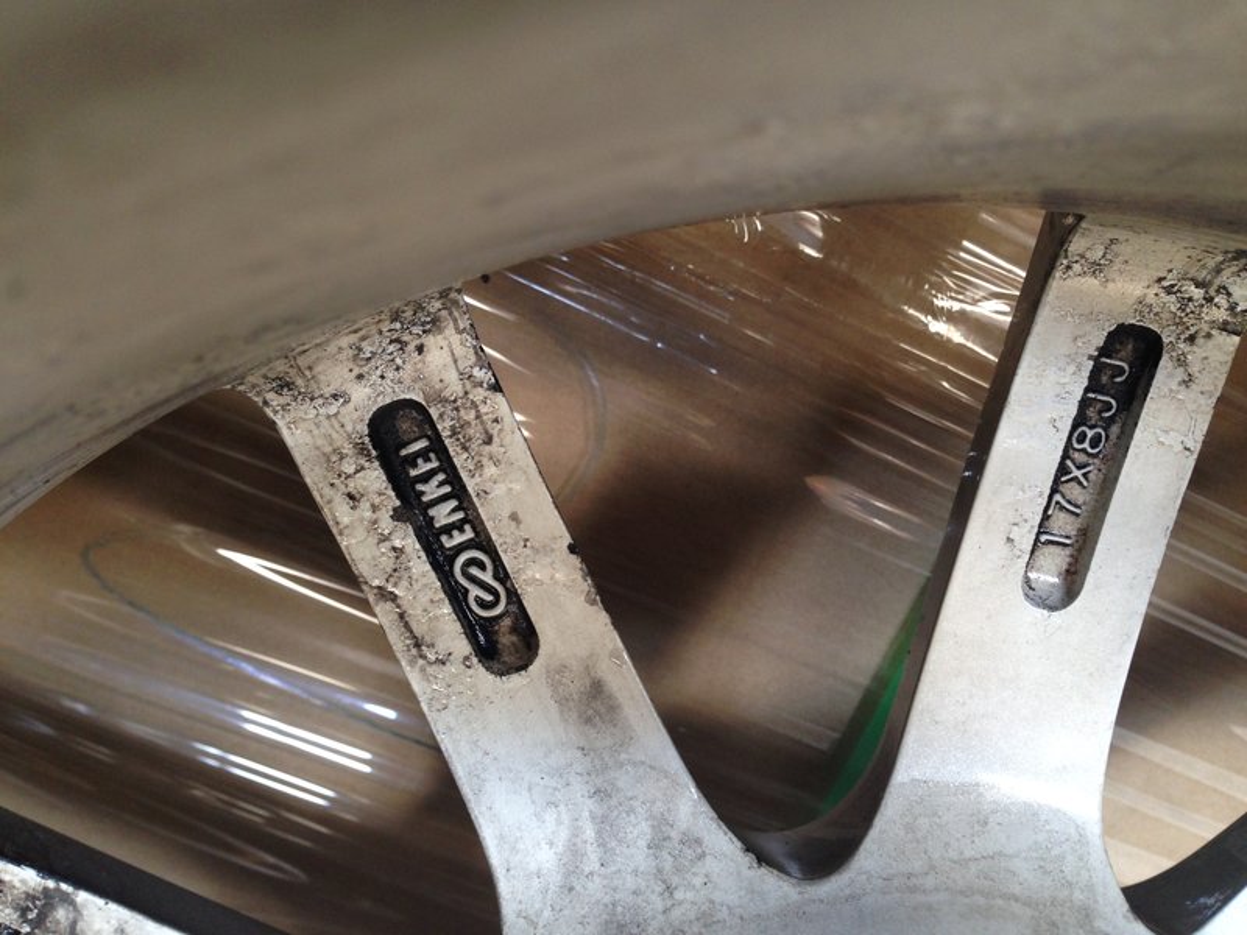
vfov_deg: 42.9
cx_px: 624
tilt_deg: -30.2
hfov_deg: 55.4
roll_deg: -22.6
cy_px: 468
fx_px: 1189
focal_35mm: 33
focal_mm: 4.12
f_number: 2.4
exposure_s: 1/20
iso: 80
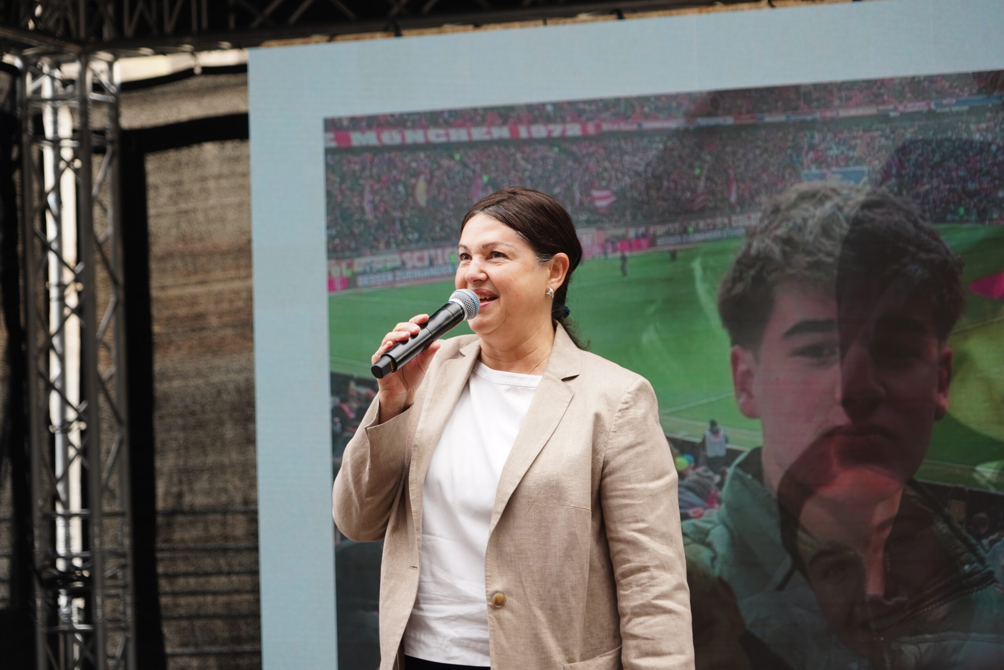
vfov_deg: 9.7
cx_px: 502
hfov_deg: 14.6
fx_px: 3932
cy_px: 335
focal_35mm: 141
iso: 250
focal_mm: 141
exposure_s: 1/80
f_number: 6.3
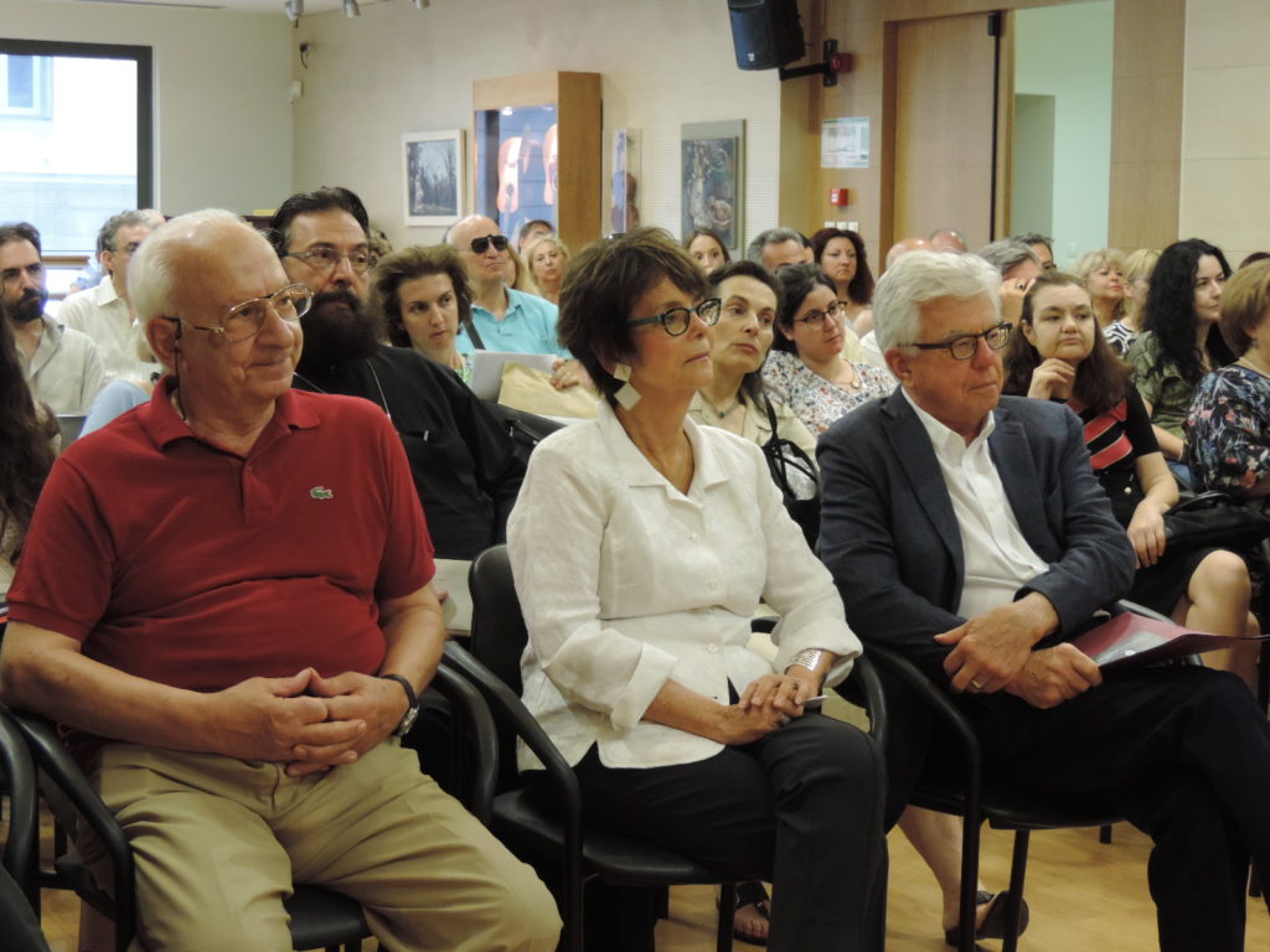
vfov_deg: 24.4
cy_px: 476
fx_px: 2201
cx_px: 635
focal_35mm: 60
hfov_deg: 32.2
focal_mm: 10.7
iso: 560
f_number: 3.7
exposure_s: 1/15
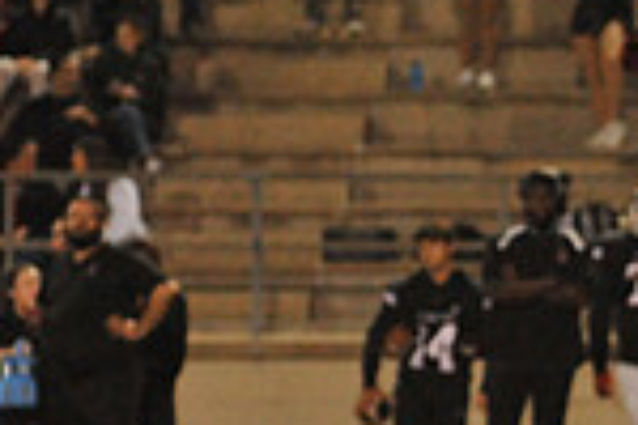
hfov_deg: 3.4
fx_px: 10633
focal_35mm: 600
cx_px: 1153
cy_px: 217
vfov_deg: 2.3
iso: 6400
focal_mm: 155
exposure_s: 1/320
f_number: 5
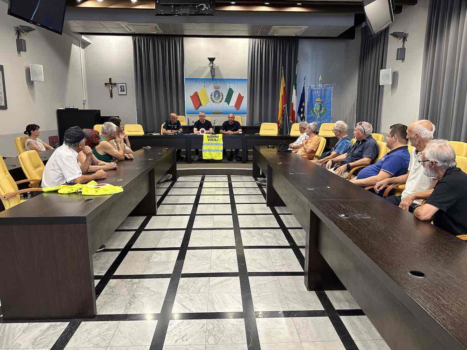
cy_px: 175
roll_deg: -0.2
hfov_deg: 71.6
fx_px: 324
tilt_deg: -10.3
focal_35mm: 24
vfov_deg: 56.8
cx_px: 234
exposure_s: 1/50
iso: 200
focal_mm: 6.86
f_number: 1.78
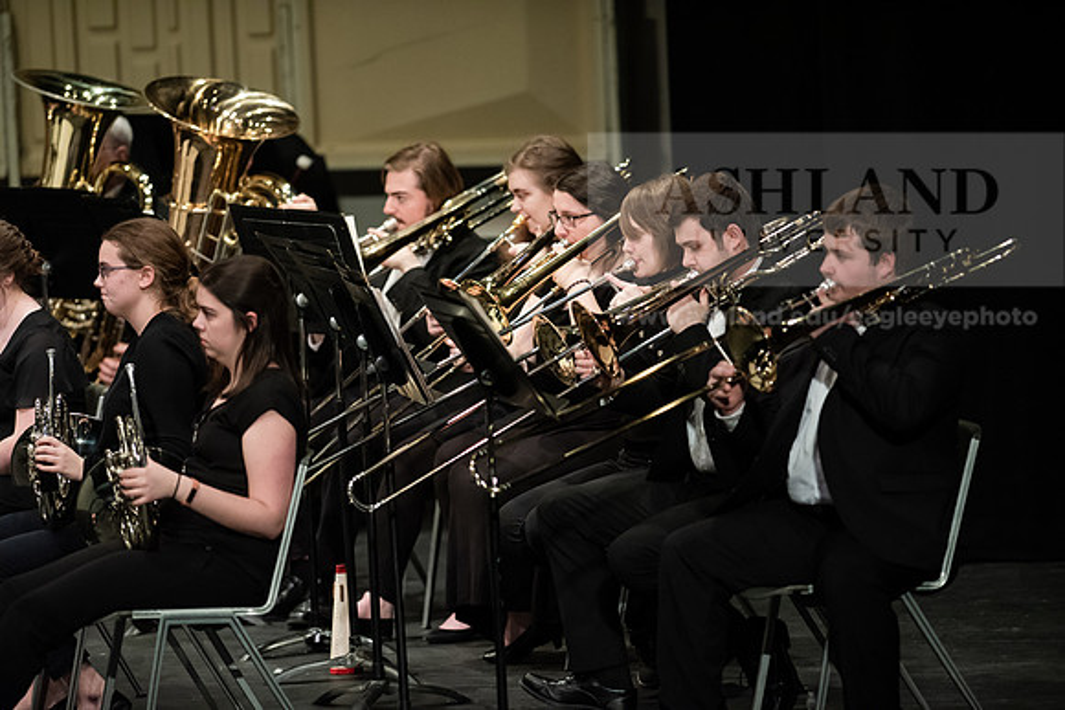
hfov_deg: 6.9
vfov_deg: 4.6
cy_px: 355
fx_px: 8877
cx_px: 532
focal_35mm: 300
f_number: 3.2
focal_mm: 300
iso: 3200
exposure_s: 1/250
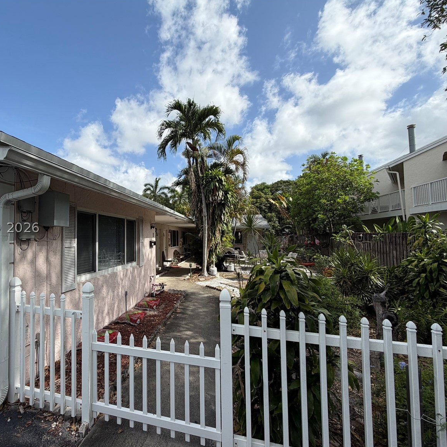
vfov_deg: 84.0
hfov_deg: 81.7
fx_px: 248
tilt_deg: +3.0
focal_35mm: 17
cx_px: 157
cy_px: 228
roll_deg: +1.1
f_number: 2.2
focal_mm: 2.22
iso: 20
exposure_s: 1/770
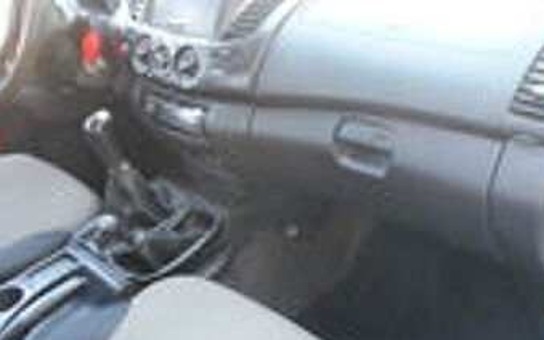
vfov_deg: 32.6
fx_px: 578
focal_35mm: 39
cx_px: 282
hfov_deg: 50.4
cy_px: 212
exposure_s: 1/30
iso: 280
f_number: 3.2
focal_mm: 4.6
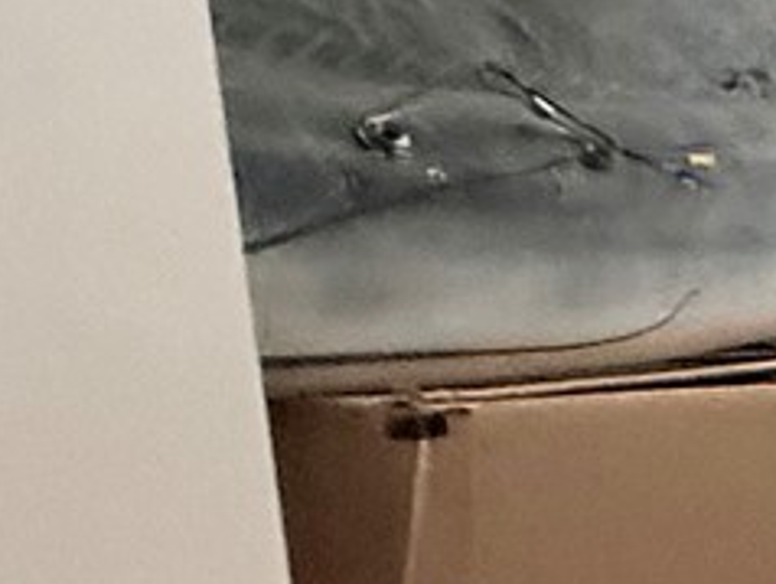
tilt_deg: -10.1
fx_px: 2109
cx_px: 1800
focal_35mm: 94
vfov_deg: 15.7
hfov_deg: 14.6
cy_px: 173
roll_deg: +2.5
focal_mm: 2.22
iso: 800
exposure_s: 1/60
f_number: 2.2
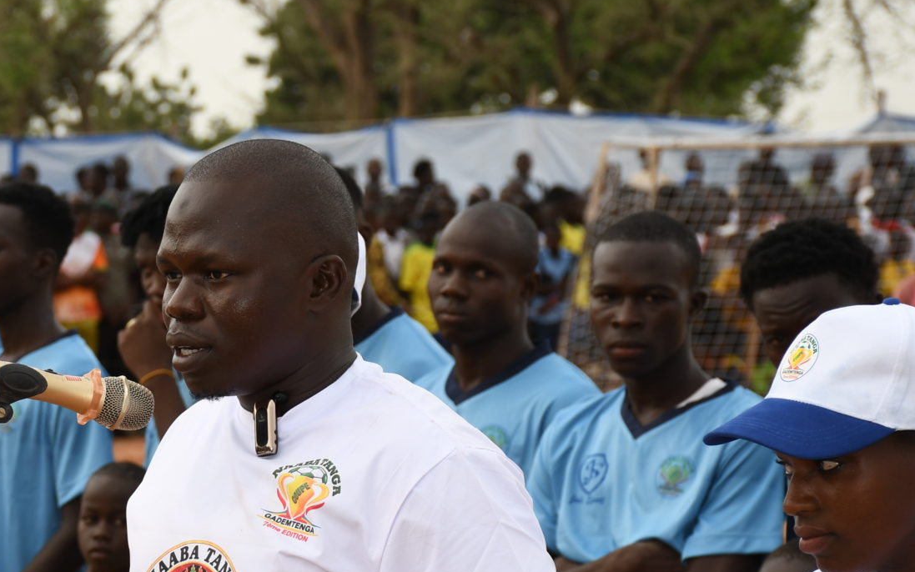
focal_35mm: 213
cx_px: 102
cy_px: 458
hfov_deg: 9.8
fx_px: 5312
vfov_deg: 6.2
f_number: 7.1
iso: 200
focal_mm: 75
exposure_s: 1/250
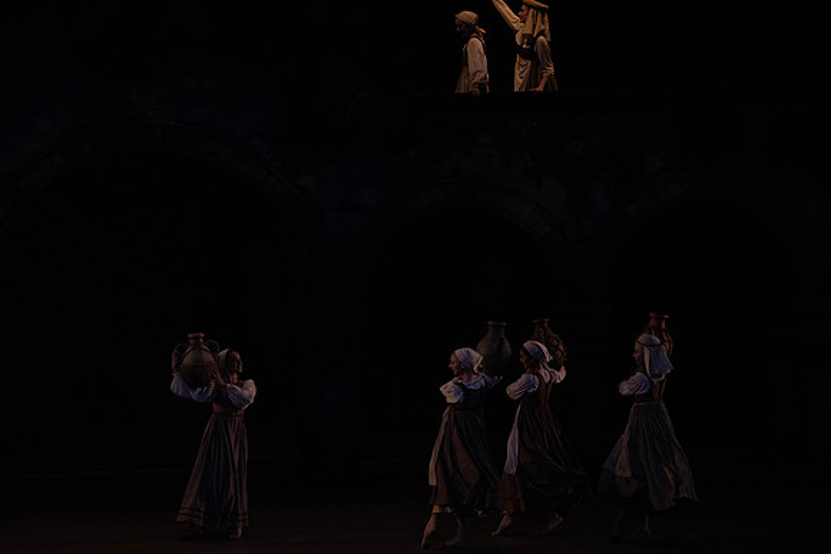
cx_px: 416
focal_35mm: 198
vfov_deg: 6.9
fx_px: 4571
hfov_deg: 10.4
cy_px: 277
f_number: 5.6
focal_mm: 198
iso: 8000
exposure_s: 1/250
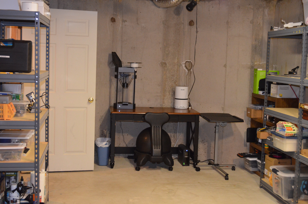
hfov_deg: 37.9
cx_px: 154
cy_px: 102
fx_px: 448
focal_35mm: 52
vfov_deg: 25.6
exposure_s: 1/60
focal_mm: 35
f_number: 5
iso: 2500
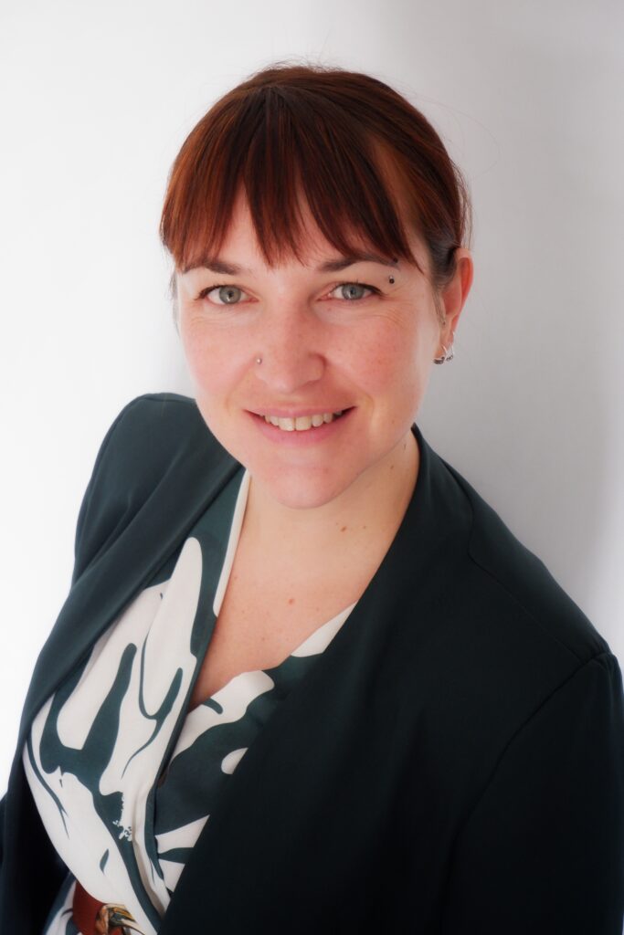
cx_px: 312
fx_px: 1767
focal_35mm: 68
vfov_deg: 29.7
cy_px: 468
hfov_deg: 20.0
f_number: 5.6
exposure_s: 1/100
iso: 2500
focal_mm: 45
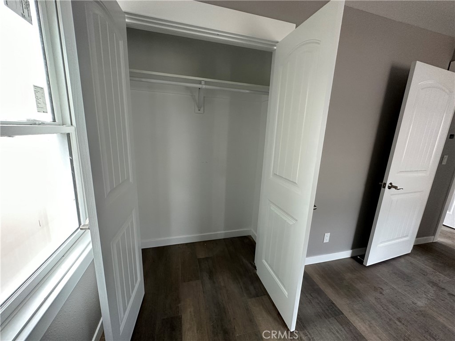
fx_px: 184
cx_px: 228
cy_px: 170
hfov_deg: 102.1
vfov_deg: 85.7
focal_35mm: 14
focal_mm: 2.22
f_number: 2.2
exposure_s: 1/99
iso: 200
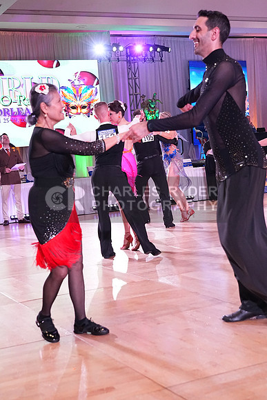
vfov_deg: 36.9
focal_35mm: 54
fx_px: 600
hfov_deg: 25.1
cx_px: 134
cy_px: 200
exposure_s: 1/400
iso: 3200
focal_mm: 36
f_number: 4
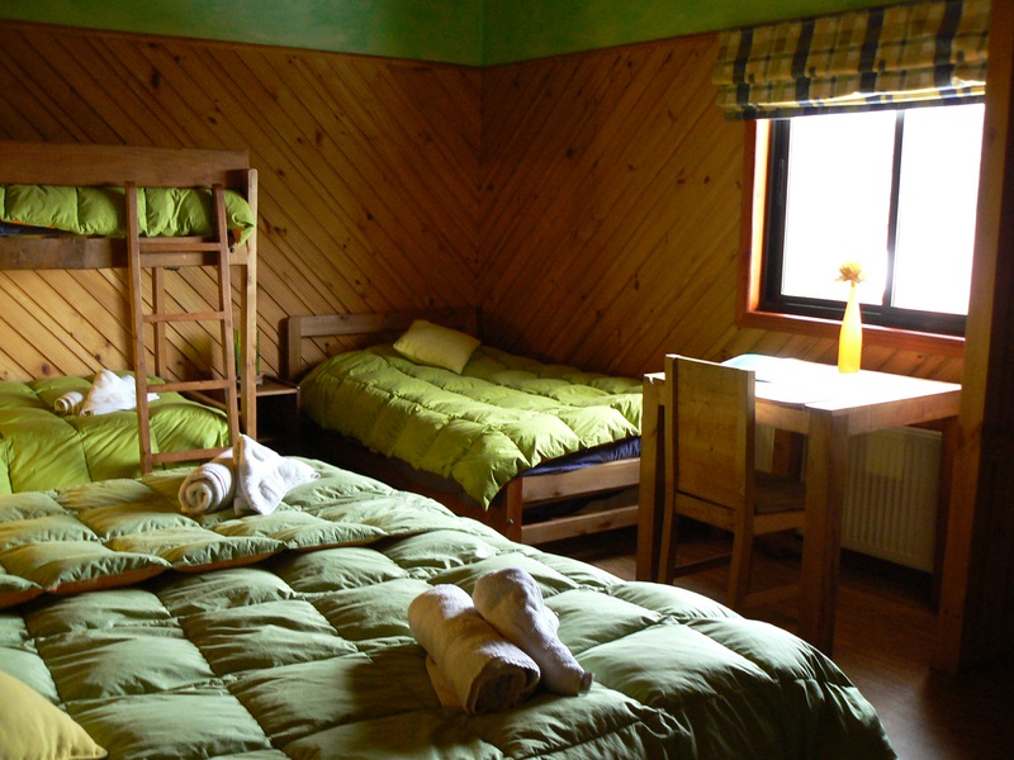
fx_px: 1055
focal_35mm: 36
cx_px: 507
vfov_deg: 39.7
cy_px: 380
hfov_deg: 51.4
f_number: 2.8
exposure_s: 1/8
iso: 200
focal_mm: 6
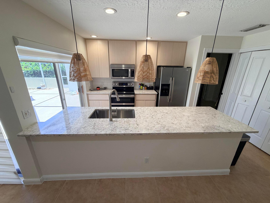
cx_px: 135
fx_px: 109
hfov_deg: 102.1
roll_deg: -1.0
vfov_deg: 85.7
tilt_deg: -18.1
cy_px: 102
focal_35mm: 14
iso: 125
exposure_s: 1/120
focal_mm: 2.22
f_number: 2.2
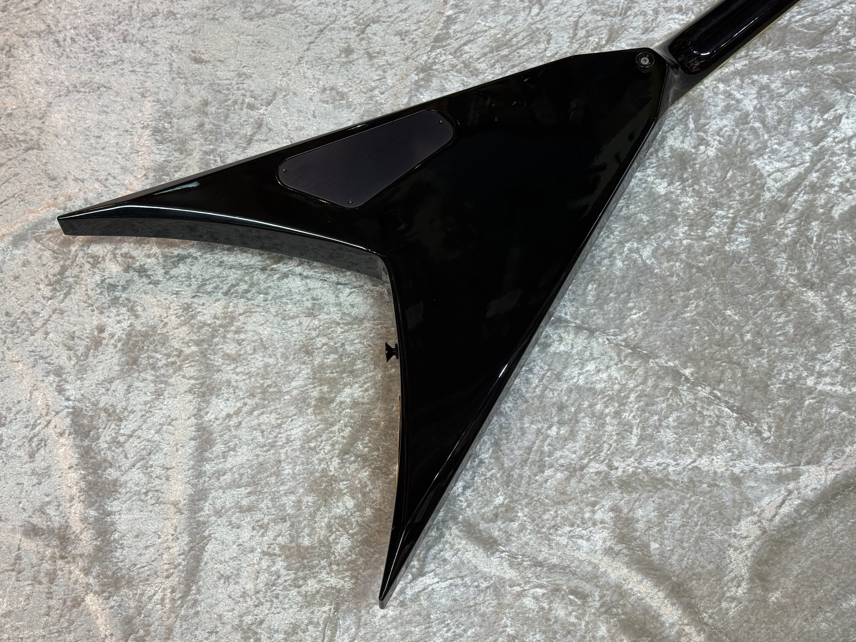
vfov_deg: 29.1
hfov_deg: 38.2
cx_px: 421
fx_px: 1236
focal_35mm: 50
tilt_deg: -64.3
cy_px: 312
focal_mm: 6.76
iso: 80
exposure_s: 1/60
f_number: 1.78
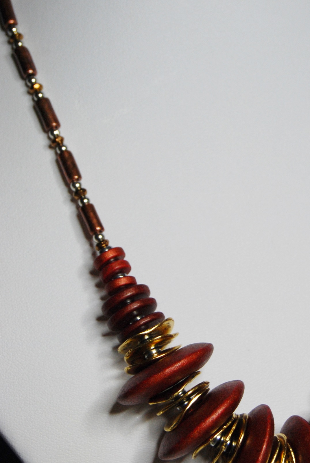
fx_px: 1659
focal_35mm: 129
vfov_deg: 15.9
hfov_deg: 10.7
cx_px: 232
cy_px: 199
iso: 400
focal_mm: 55
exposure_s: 1/40
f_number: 5.6
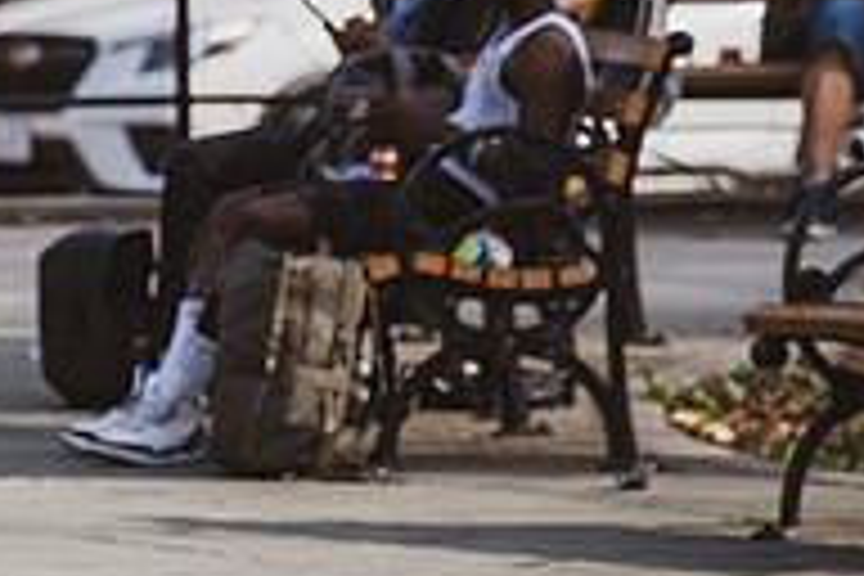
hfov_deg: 4.0
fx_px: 12455
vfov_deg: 2.6
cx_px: -416
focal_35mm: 519
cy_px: 68
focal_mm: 150
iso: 200
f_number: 4.5
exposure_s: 1/800
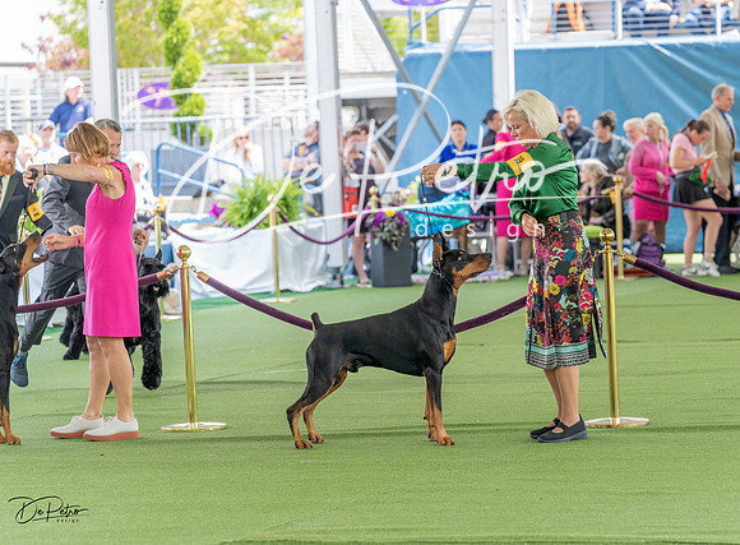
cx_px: 443
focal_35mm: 160
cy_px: 250
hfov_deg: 12.4
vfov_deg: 9.2
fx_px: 3394
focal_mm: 138
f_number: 4.5
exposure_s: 1/800
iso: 1250
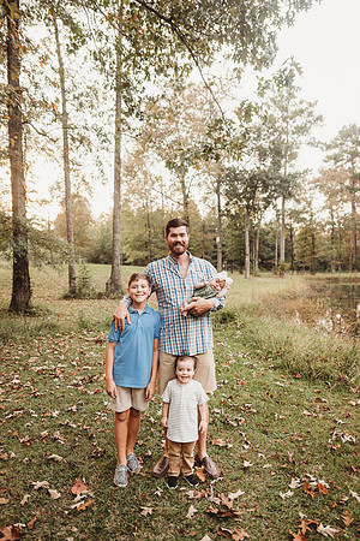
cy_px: 270
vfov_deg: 73.7
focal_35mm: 24
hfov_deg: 53.1
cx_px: 180
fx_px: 360
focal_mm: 24
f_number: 2.5
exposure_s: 1/125
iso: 1000
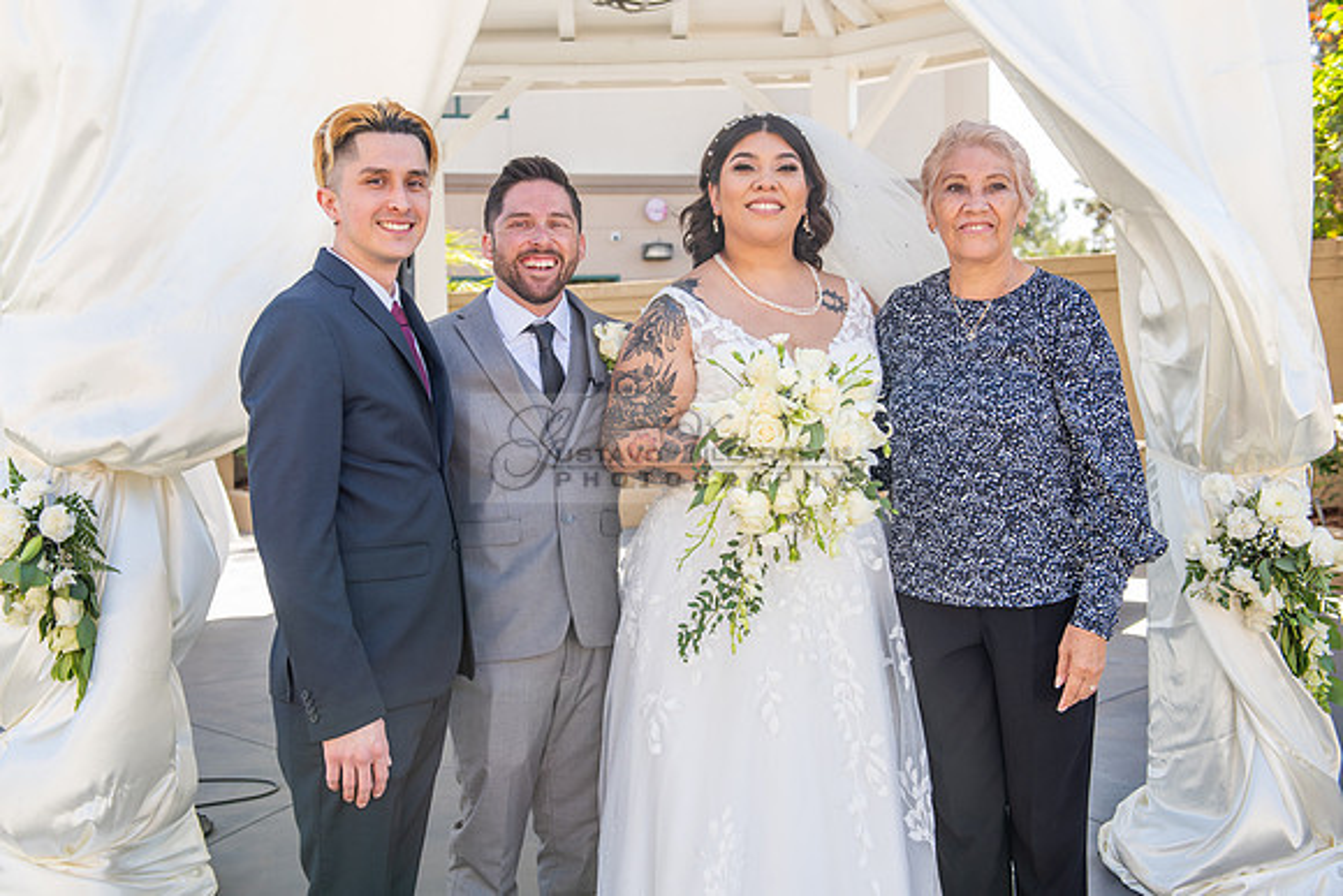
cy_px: 417
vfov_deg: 32.9
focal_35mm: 41
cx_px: 625
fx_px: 1516
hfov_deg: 47.7
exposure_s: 1/125
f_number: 5
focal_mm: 38
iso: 100
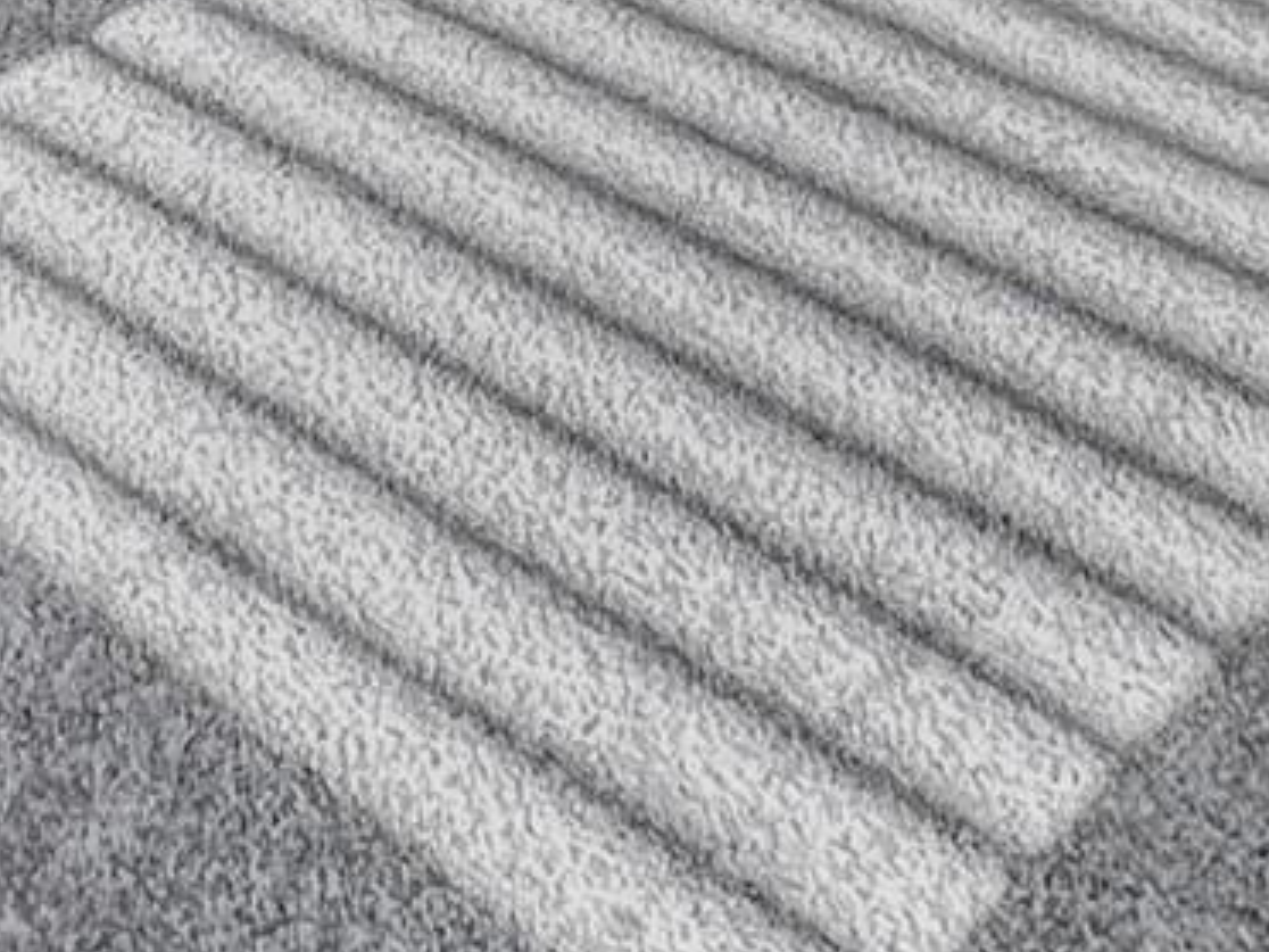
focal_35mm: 77
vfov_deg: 12.7
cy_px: -1580
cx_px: 20
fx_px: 2823
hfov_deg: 24.3
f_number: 2.2
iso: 40
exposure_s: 1/100
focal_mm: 2.22
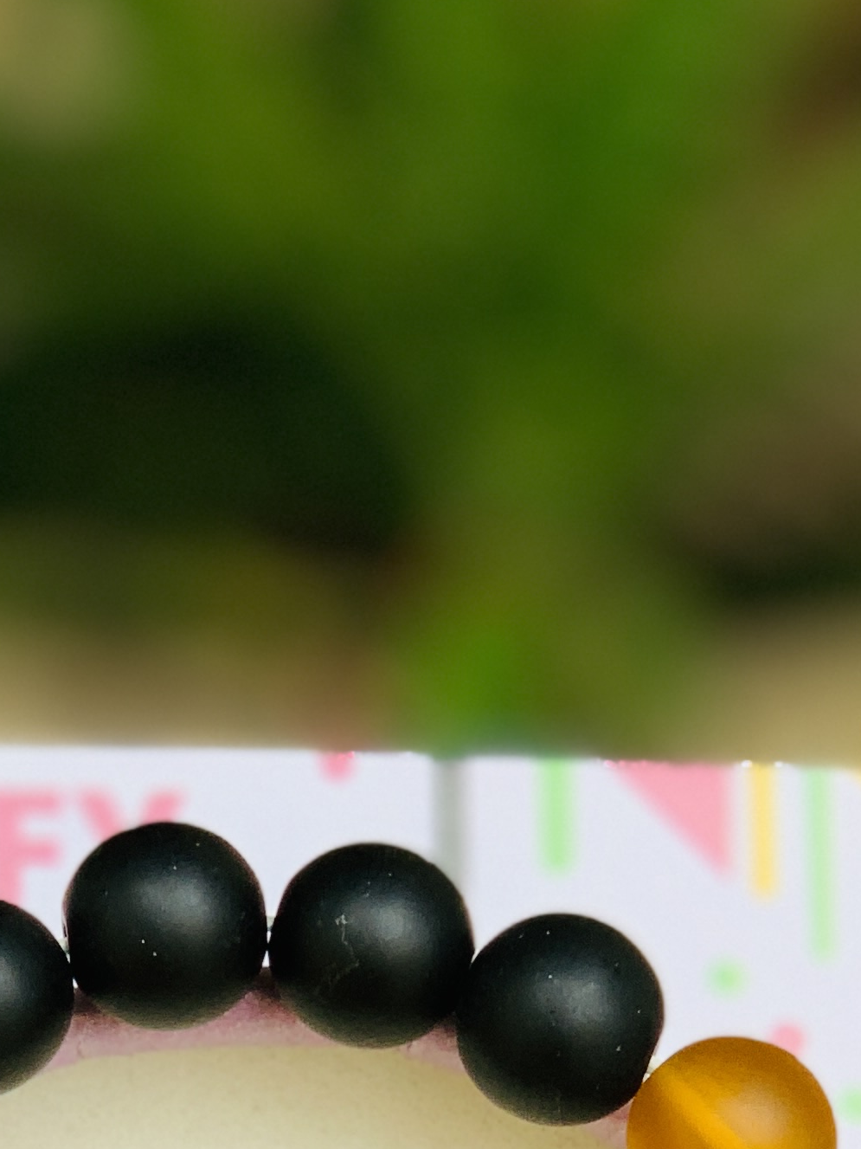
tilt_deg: -28.4
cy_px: 1567
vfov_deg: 12.1
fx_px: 5241
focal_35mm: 158
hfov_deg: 9.4
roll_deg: -2.3
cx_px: 233
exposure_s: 1/122
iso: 32
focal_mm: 6
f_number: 2.4
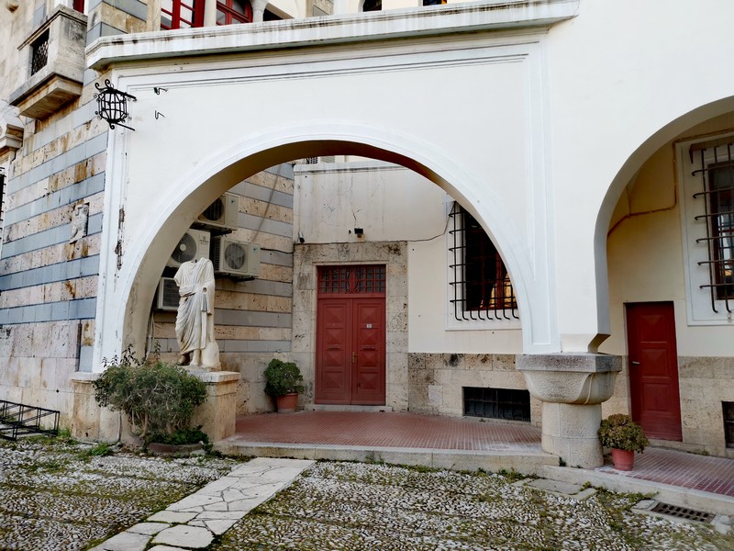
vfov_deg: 51.4
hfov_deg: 65.3
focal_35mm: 27
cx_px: 367
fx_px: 573
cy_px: 276
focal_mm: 5.58
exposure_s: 1/128
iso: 50
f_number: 1.8
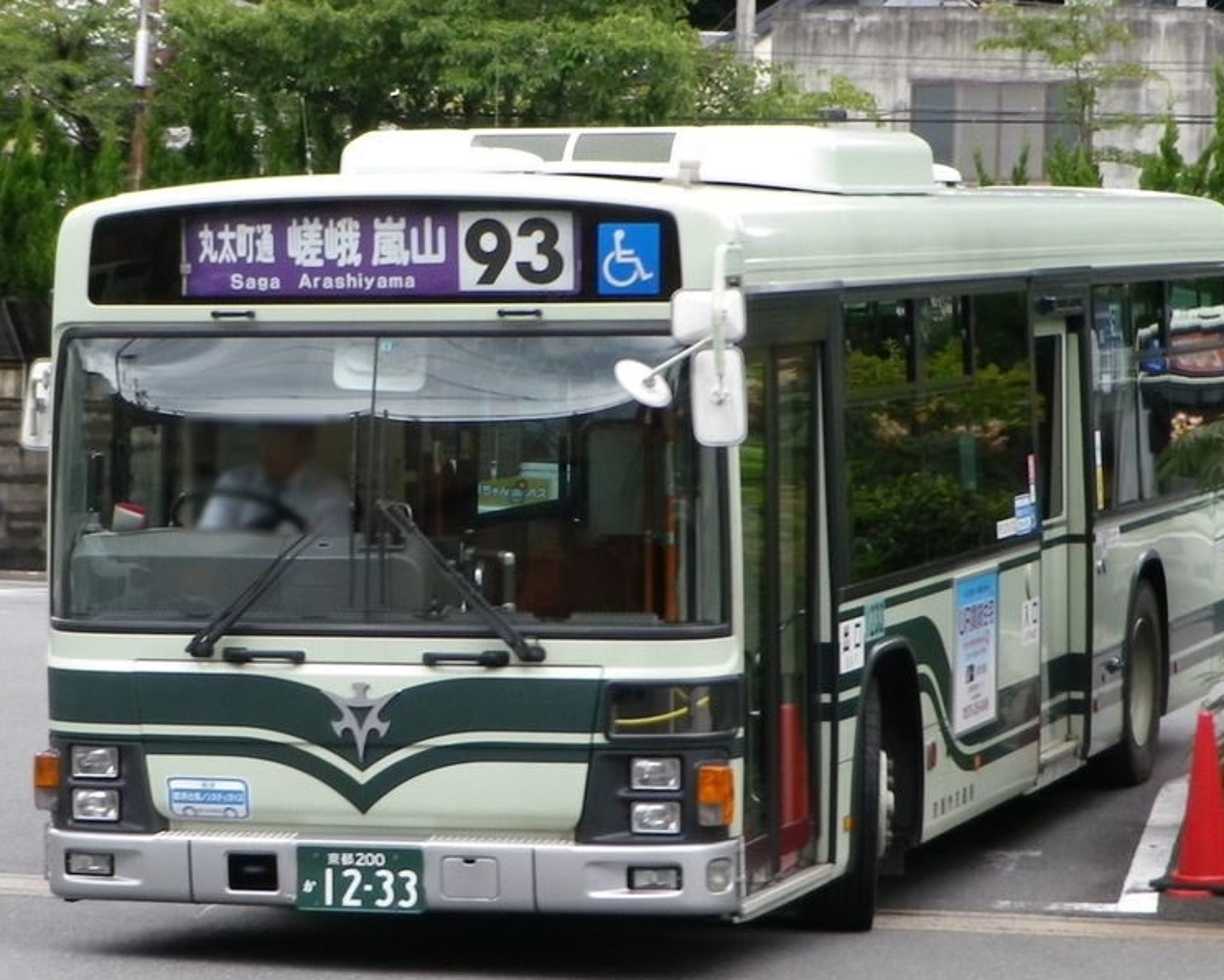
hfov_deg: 23.0
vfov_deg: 18.5
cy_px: 491
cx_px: 654
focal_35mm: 83
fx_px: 3008
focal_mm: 14.1
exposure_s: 1/80
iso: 100
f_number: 4.8
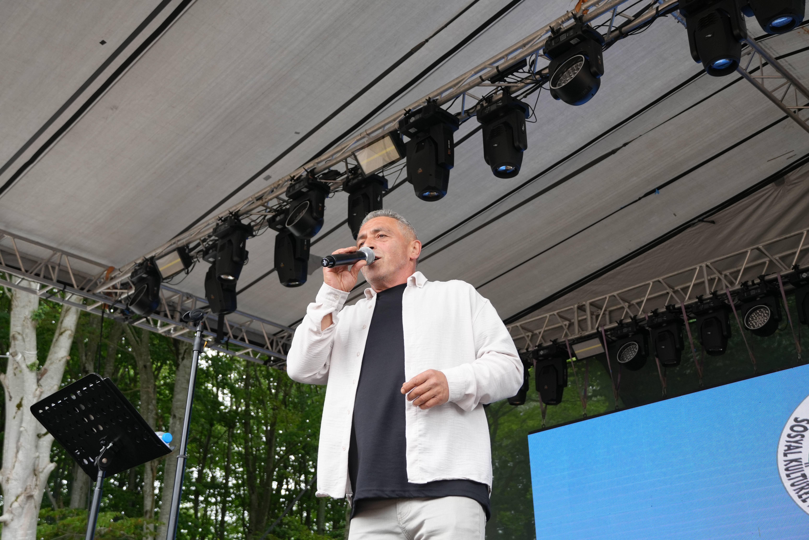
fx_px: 977
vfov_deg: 30.8
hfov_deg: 45.0
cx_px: 404
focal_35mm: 44
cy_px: 270
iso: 250
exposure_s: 1/160
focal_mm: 29
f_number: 4.5
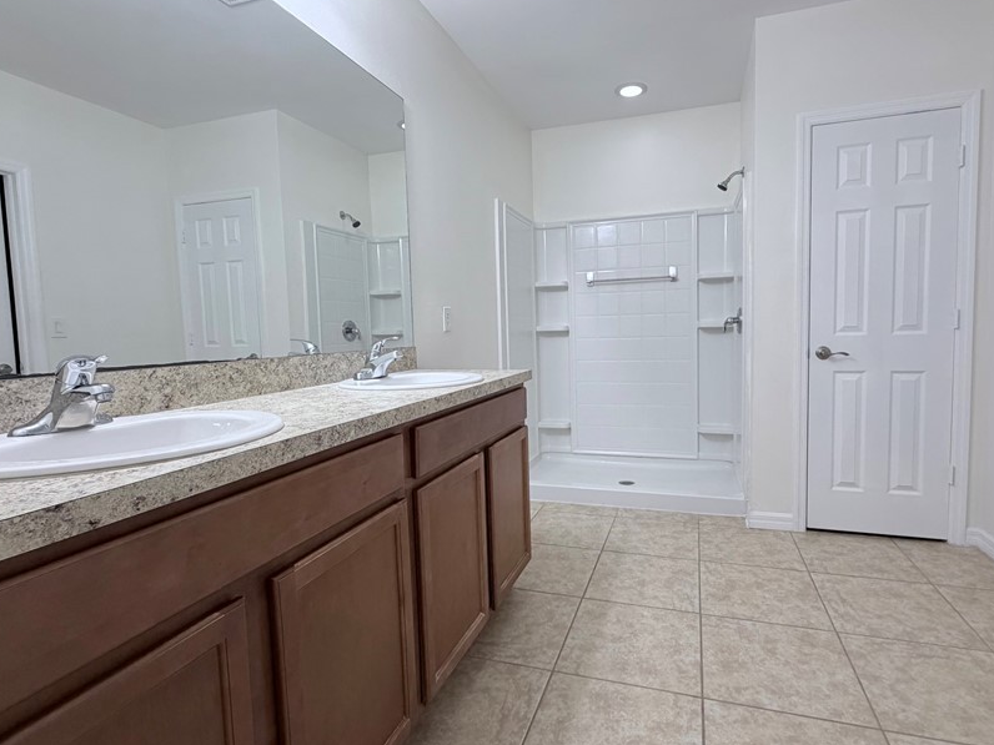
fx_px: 517
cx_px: 541
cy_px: 361
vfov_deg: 71.6
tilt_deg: -3.0
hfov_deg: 87.5
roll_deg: +0.7
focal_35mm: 18
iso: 200
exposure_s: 1/120
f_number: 2.2
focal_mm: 2.22
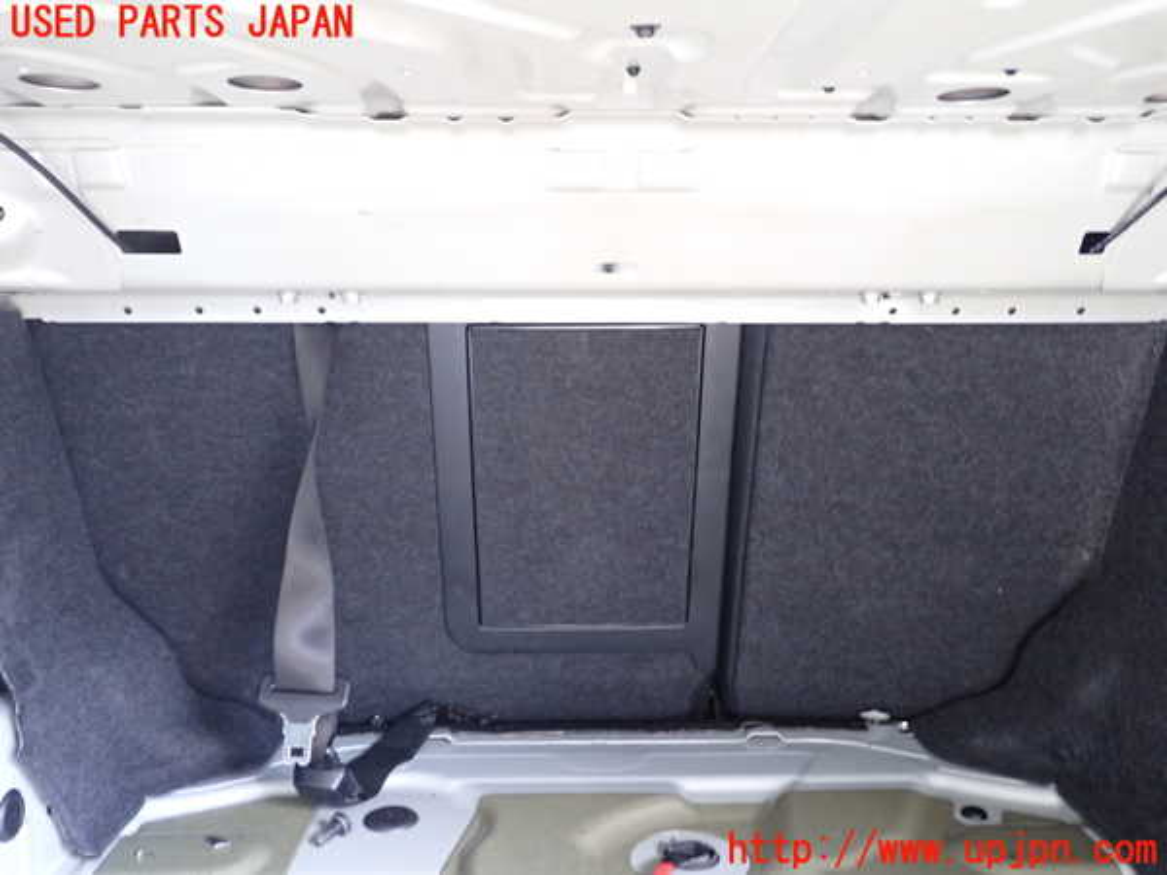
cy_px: 438
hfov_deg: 60.0
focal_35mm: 30
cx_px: 584
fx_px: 1011
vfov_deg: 46.8
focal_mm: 5.4
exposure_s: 1/30
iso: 400
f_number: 2.3
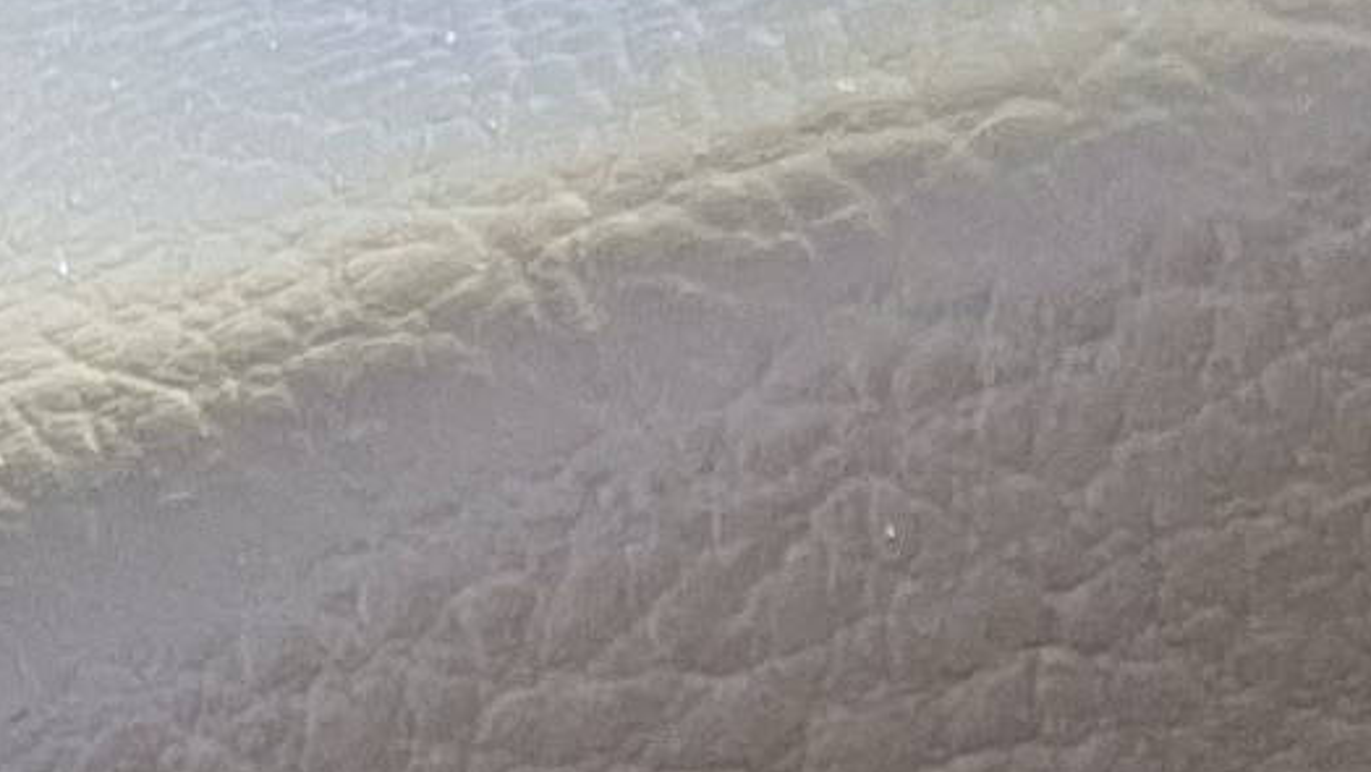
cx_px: 1224
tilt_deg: -27.0
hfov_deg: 9.8
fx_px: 7927
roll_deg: -6.0
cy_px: 4407
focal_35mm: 218
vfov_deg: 4.4
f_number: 1.6
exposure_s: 1/657
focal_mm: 5.1
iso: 50
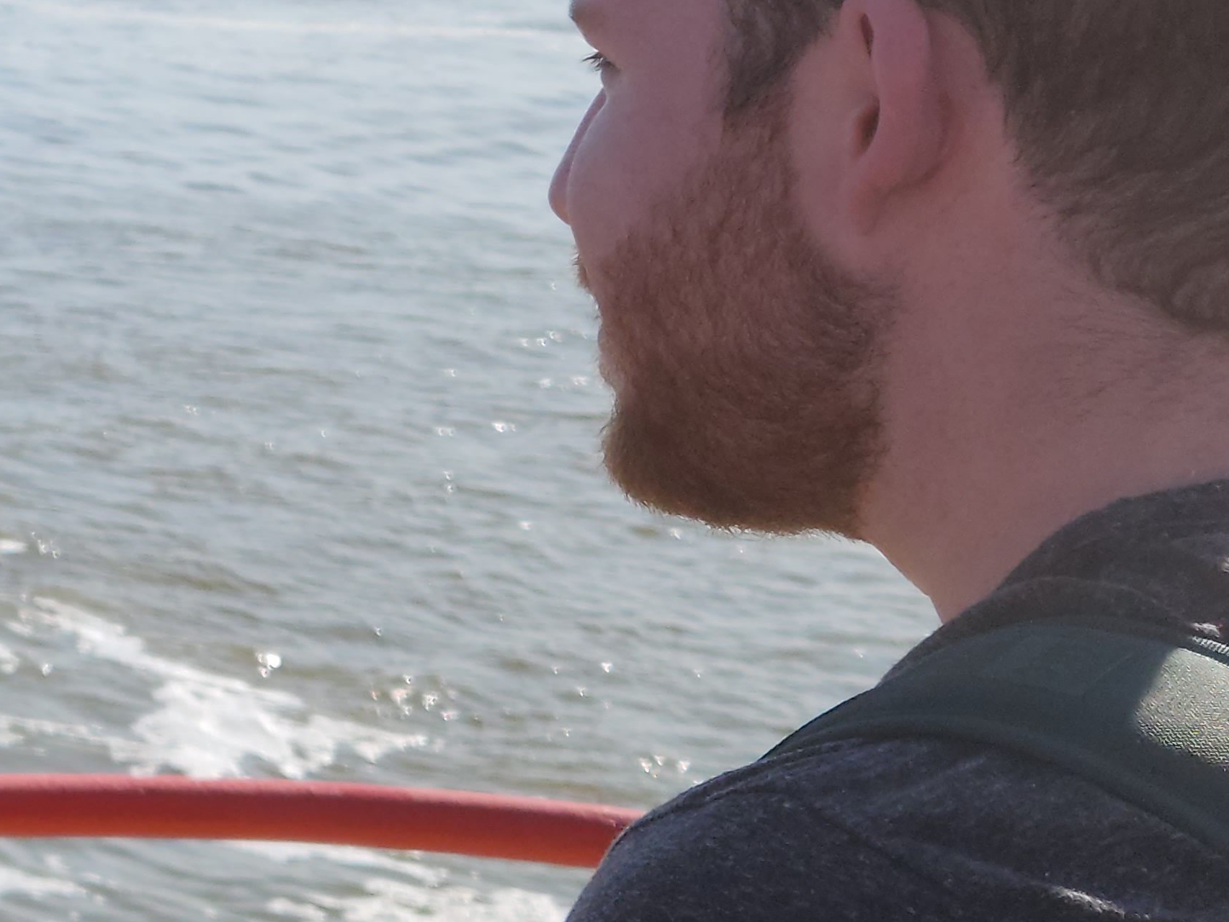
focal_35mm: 110
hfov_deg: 15.9
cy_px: -129
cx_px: -792
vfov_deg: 13.2
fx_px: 3906
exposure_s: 1/1839
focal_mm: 5.4
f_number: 1.8
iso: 20
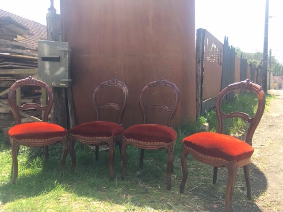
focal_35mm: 29
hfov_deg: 61.7
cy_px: 106
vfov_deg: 48.2
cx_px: 142
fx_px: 237
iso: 25
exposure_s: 1/354
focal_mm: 4.15
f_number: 2.2
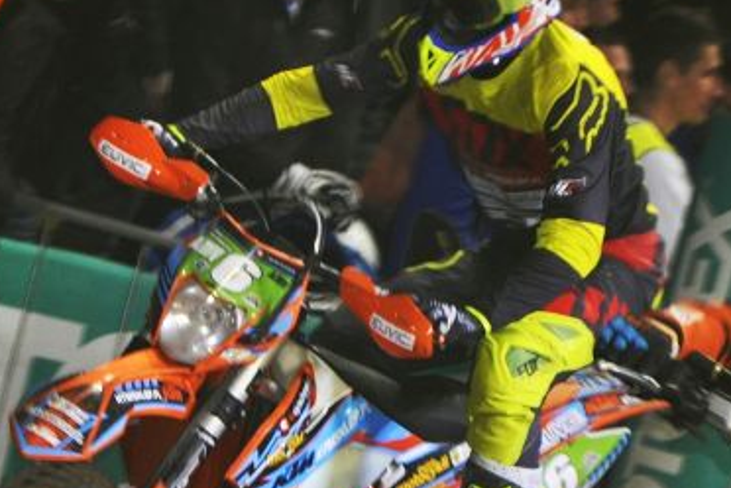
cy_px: 348
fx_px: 7594
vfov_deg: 3.7
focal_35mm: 374
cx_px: 334
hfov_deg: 5.5
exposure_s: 1/60
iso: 800
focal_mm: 116
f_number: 5.6
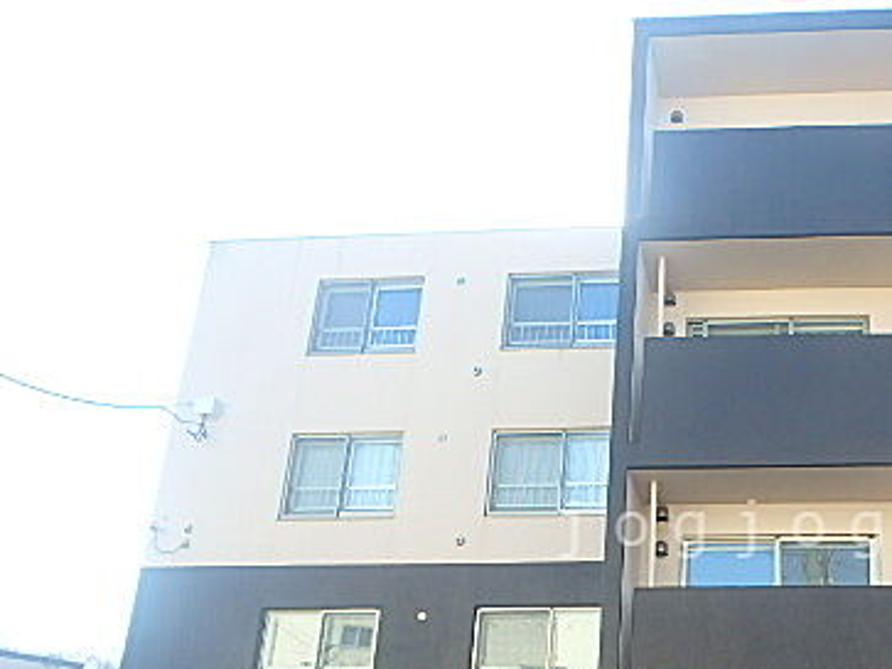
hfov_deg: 47.1
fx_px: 953
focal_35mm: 37
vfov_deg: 37.4
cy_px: 529
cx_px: 727
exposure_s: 1/250
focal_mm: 3.7
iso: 125
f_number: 3.5
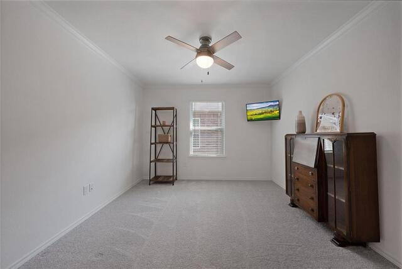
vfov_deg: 85.5
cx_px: 201
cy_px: 134
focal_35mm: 13
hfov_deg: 108.3
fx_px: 145
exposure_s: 1/6
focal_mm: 13
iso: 200
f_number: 13
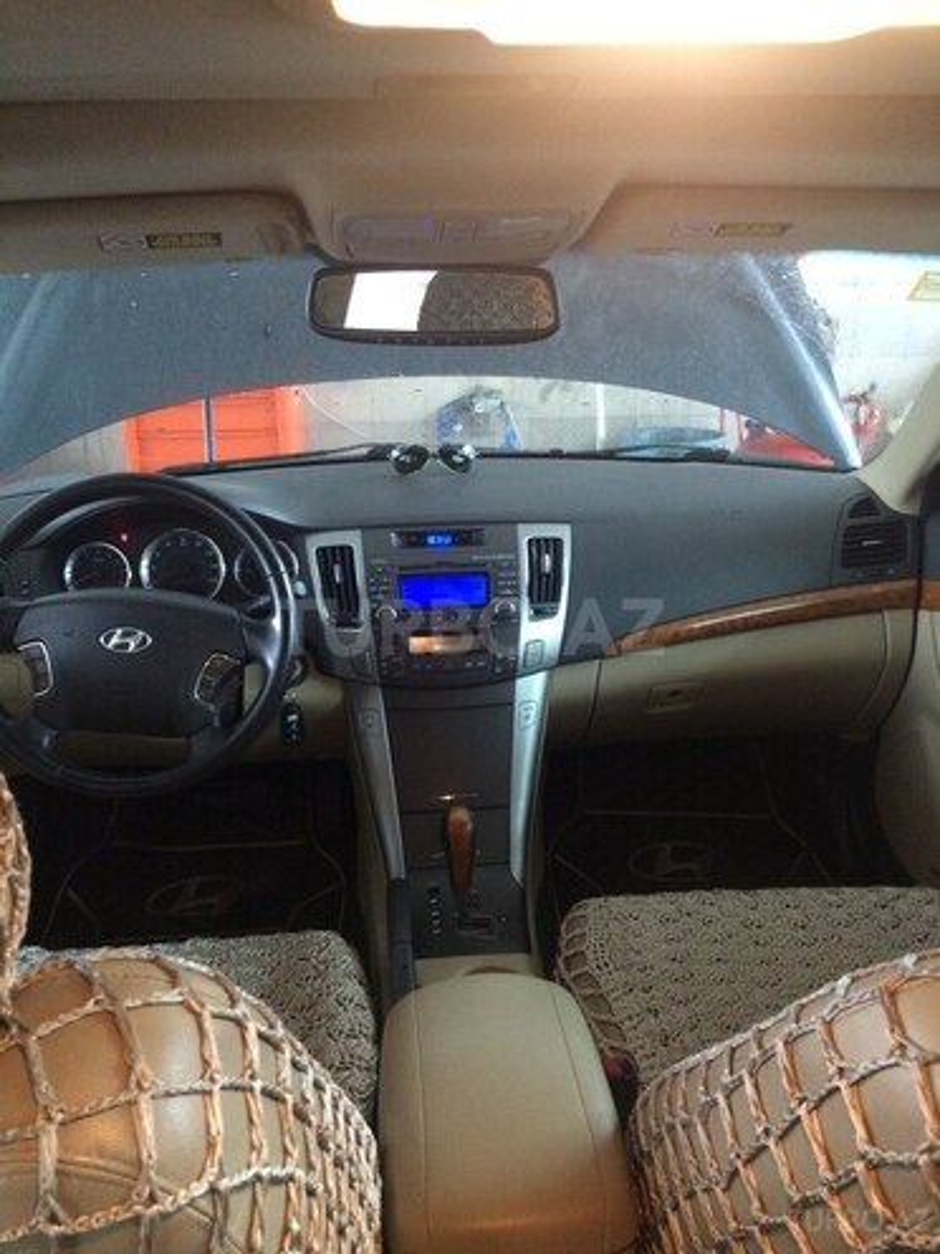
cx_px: 470
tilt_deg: -19.8
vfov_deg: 61.7
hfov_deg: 48.2
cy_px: 627
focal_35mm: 29
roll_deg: +1.3
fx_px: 1050
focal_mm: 4.15
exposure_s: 1/17
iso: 320
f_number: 2.2
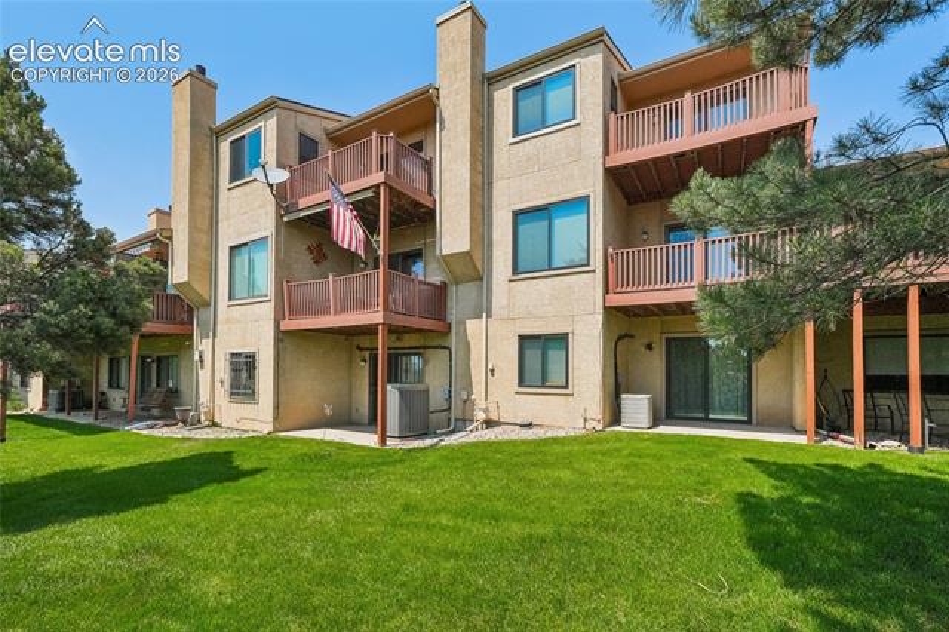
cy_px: 316
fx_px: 395
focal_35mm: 15
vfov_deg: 77.3
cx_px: 474
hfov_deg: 100.4
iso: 800
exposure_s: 1/4000
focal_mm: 10
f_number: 8
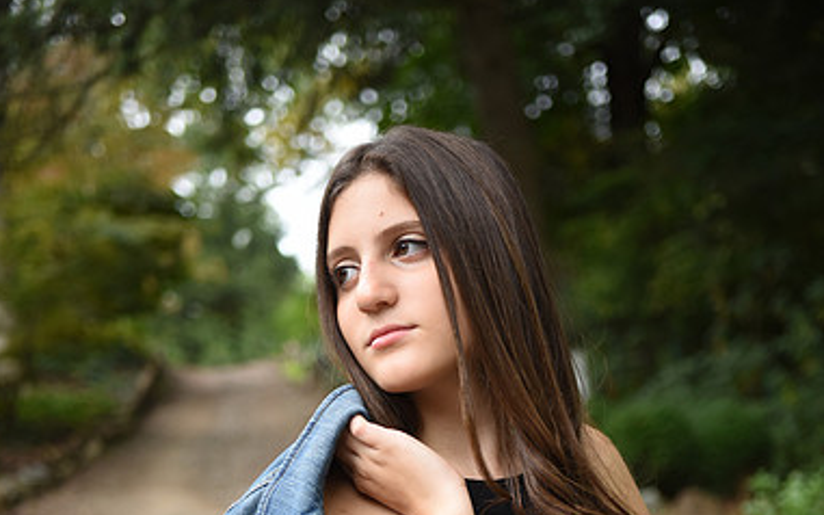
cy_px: 547
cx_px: 408
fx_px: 1325
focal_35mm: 59
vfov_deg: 21.0
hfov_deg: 34.6
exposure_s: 1/640
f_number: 2.8
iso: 500
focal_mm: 38
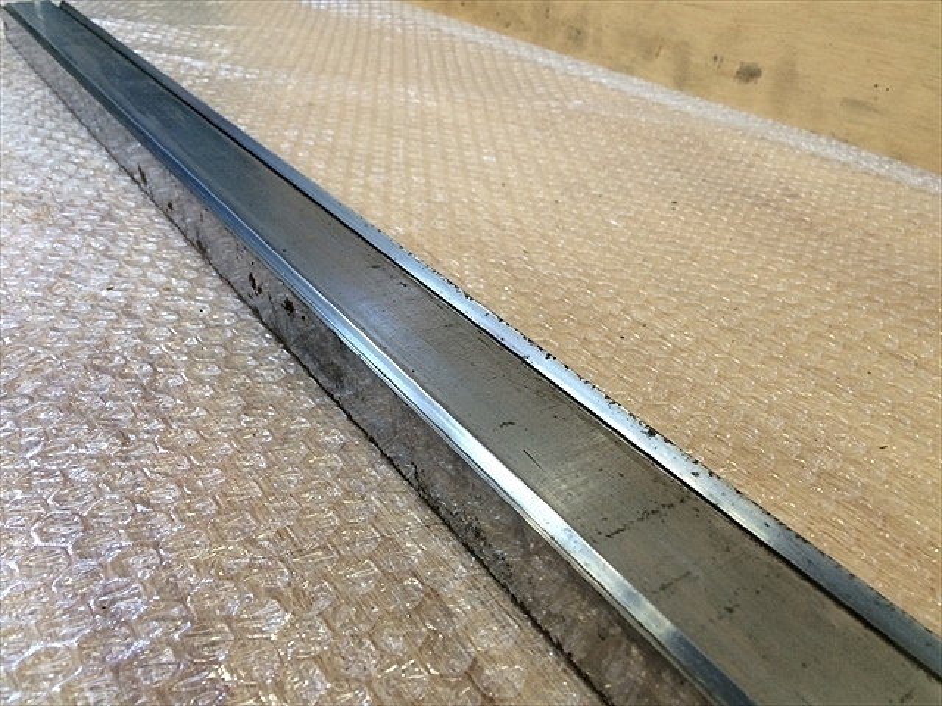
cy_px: 353
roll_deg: -1.4
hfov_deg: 61.7
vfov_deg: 48.2
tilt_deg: -31.5
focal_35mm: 29
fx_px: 789
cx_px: 471
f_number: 2.2
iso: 40
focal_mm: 4.15
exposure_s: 1/30
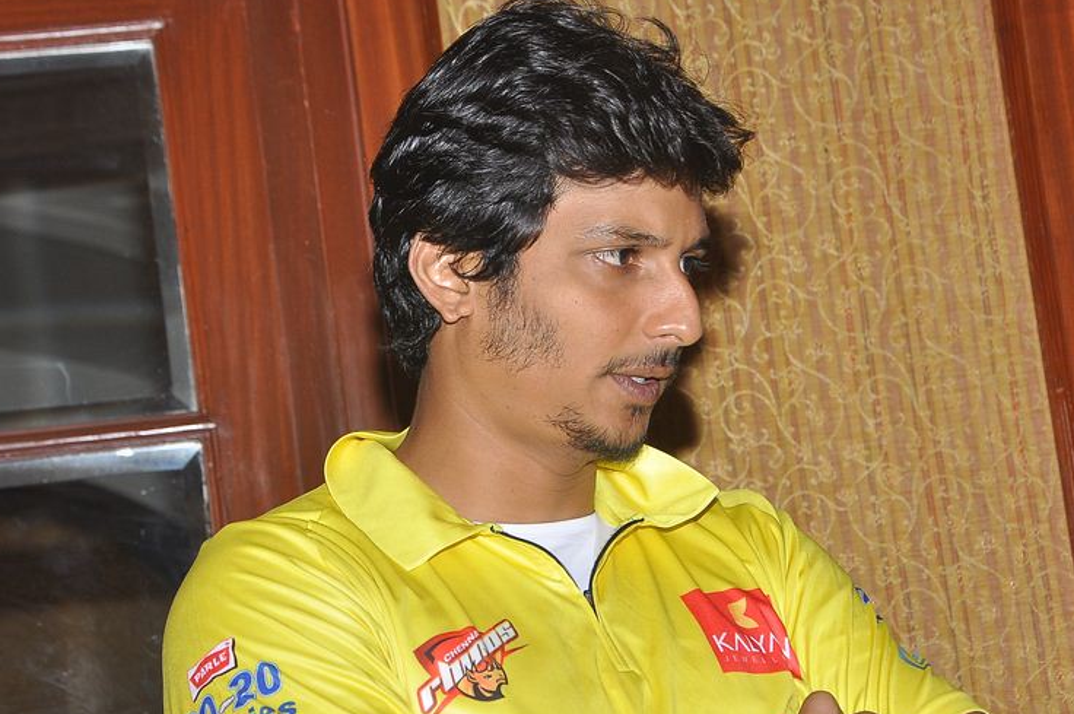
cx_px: 560
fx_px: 3606
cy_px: 454
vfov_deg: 11.3
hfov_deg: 16.9
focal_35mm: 121
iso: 400
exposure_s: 1/100
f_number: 11
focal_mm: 58
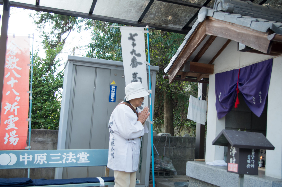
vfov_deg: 31.8
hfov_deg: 46.5
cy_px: 94
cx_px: 141
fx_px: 328
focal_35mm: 42
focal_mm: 28
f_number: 4
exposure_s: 1/80
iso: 200
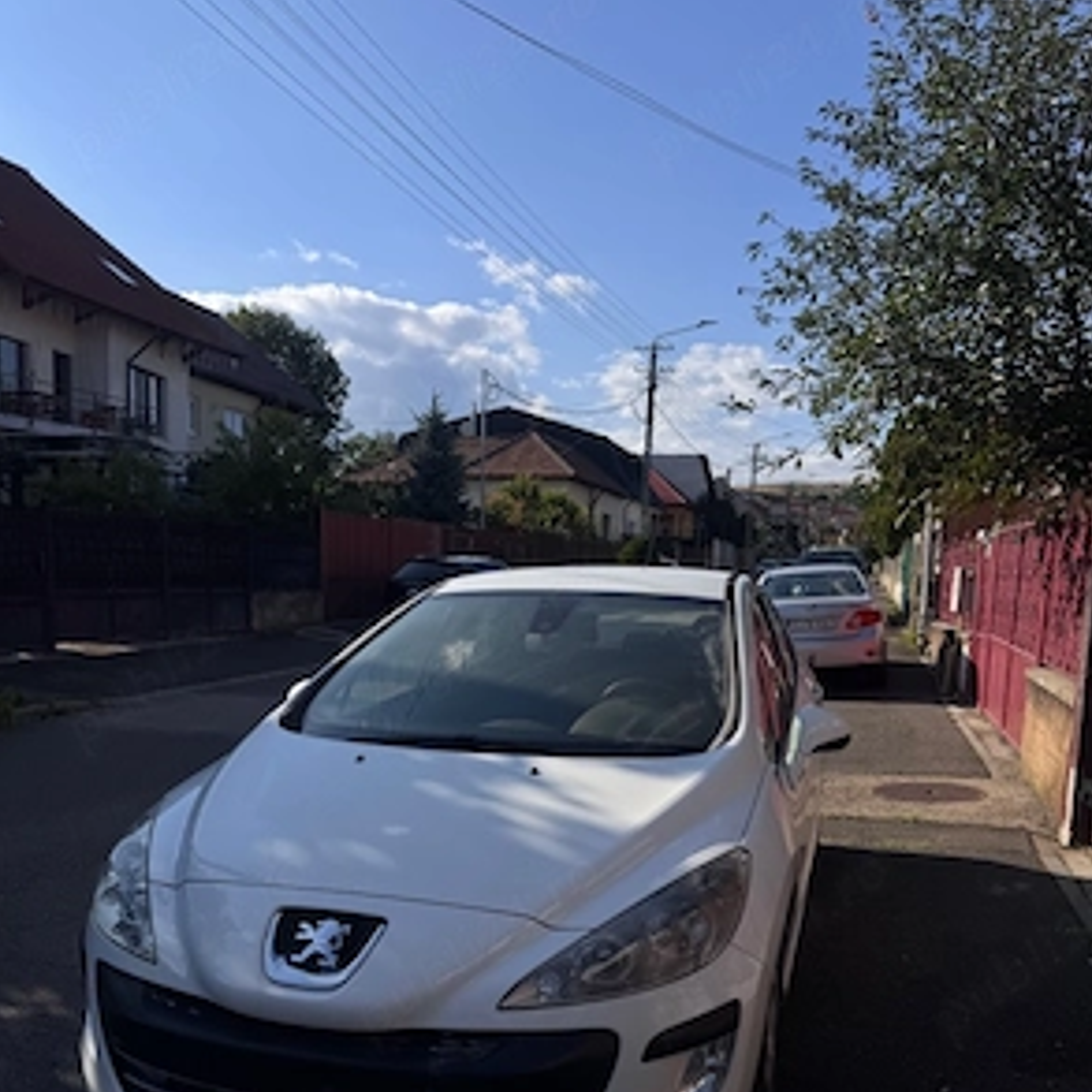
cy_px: 701
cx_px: 552
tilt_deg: -6.9
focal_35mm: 29
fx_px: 1035
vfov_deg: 54.8
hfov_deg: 55.6
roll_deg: -1.7
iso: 80
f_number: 1.78
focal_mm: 6.76
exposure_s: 1/7092
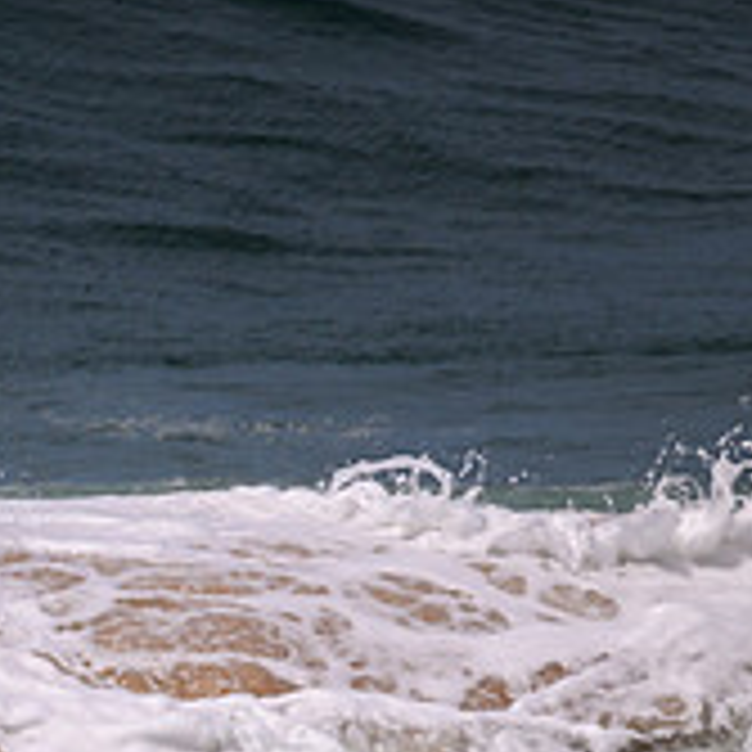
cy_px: 844
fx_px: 47952
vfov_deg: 0.9
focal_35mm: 1951
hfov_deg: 0.9
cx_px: -86
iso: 320
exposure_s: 1/2000
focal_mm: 660
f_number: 11
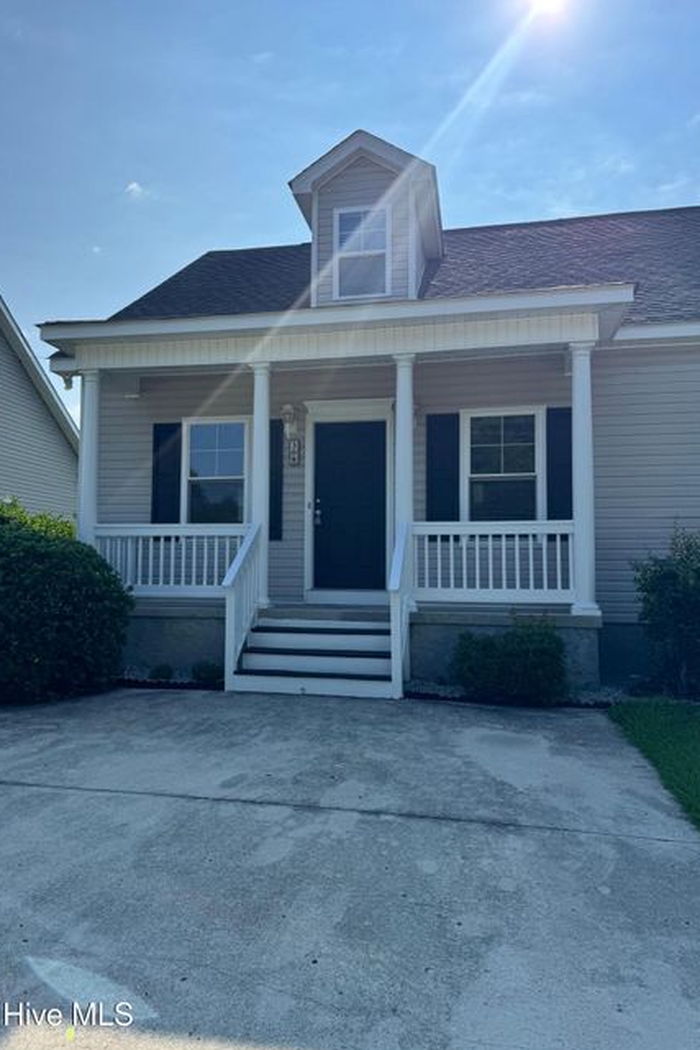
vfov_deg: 69.4
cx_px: 310
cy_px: 518
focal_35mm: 26
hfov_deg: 49.5
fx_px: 758
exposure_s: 1/6410
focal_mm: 6.76
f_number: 1.78
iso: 80
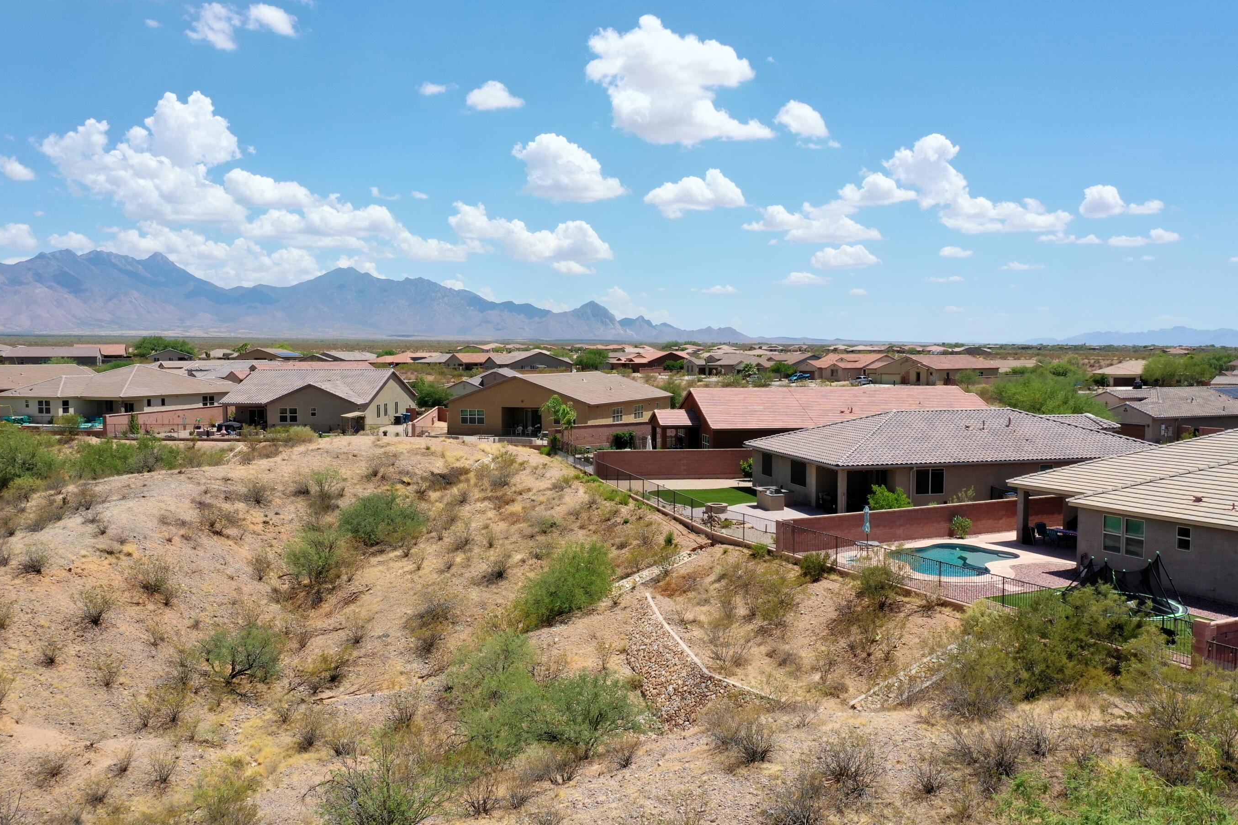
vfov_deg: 42.3
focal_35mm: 31
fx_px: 1066
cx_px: 608
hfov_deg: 60.3
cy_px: 427
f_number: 6.3
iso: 100
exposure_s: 1/500
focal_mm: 10.26
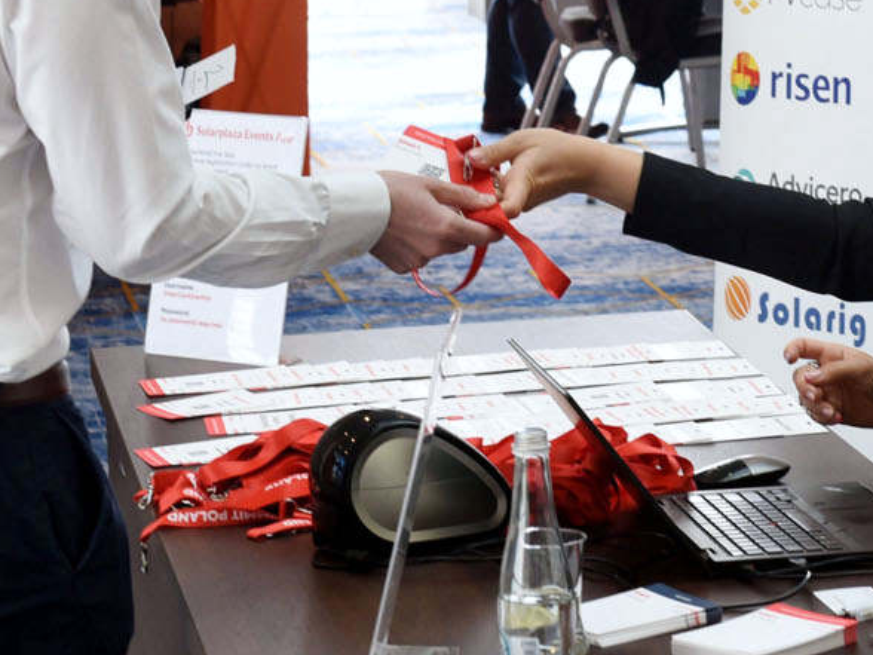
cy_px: -39
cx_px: 615
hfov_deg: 14.6
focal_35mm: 135
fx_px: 3405
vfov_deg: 10.9
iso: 800
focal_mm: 55
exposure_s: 1/125
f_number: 6.7
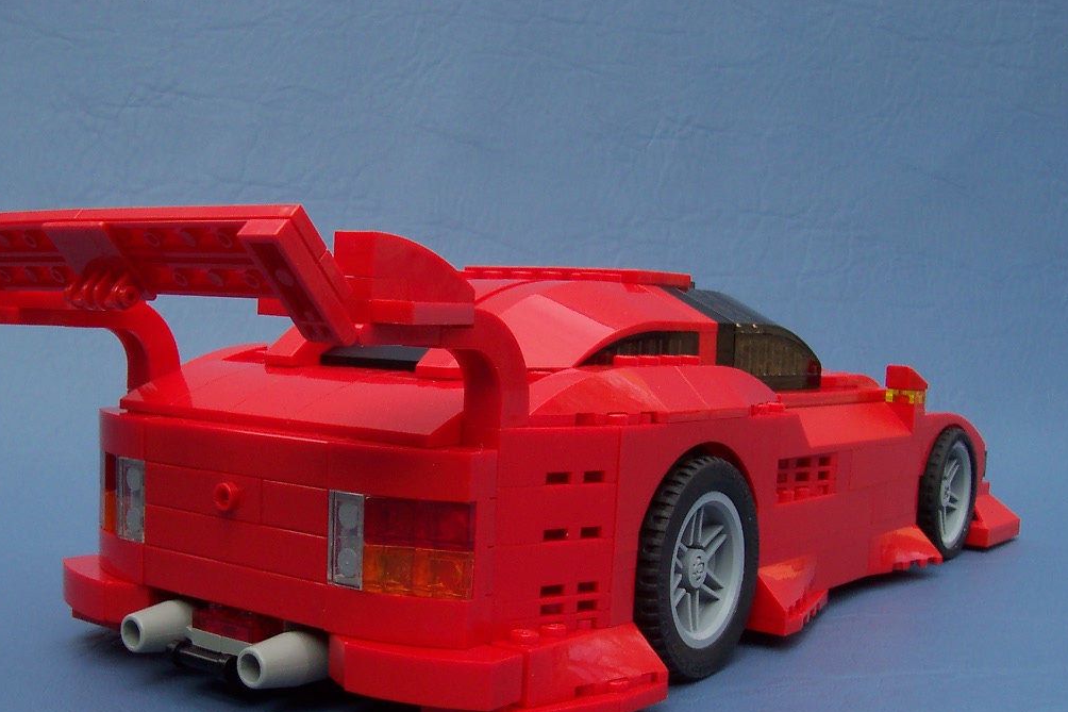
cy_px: 473
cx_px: 441
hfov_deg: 42.6
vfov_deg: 29.0
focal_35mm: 46
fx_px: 1364
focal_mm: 5.6
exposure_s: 1/180
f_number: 5.6
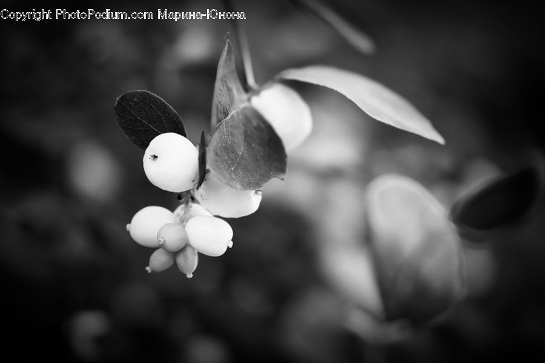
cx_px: 272
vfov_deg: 18.2
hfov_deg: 27.0
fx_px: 1135
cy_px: 182
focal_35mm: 75
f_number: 2.8
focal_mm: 50
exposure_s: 1/125
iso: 250
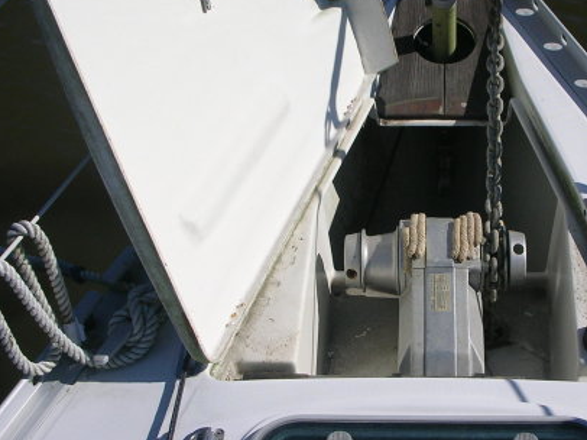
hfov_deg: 27.9
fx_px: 1169
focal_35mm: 69
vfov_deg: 21.3
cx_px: 427
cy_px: 204
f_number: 8.5
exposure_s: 1/250
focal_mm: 5.8
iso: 50
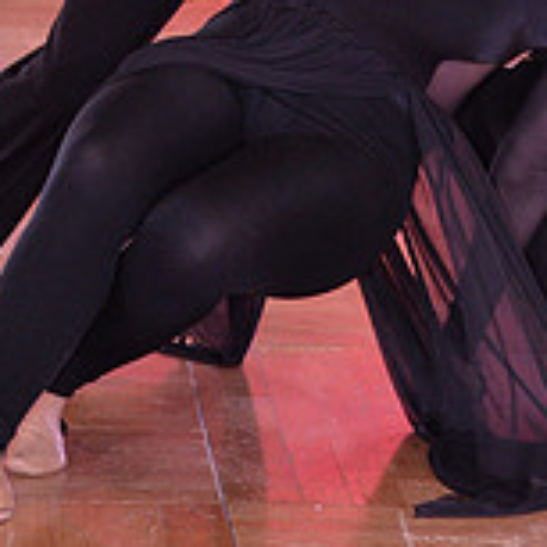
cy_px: -204
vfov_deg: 4.5
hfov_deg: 4.6
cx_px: 274
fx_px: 6883
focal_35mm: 385
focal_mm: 120
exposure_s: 1/250
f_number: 6.3
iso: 2000
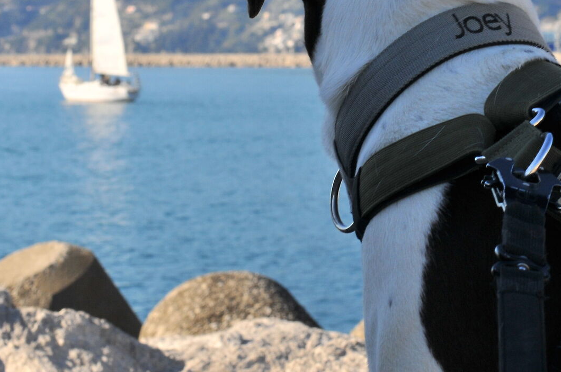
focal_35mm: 170
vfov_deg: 8.0
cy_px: -12
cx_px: 397
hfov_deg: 12.1
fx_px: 2646
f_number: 11
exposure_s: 1/320
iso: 200
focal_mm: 50
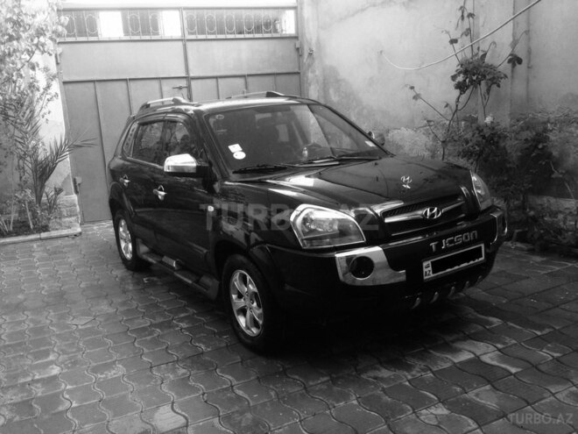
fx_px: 551
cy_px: 217
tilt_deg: -11.7
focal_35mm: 33
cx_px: 289
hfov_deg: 55.4
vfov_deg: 42.9
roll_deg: +1.2
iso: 50
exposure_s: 1/120
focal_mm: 4.12
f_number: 2.4
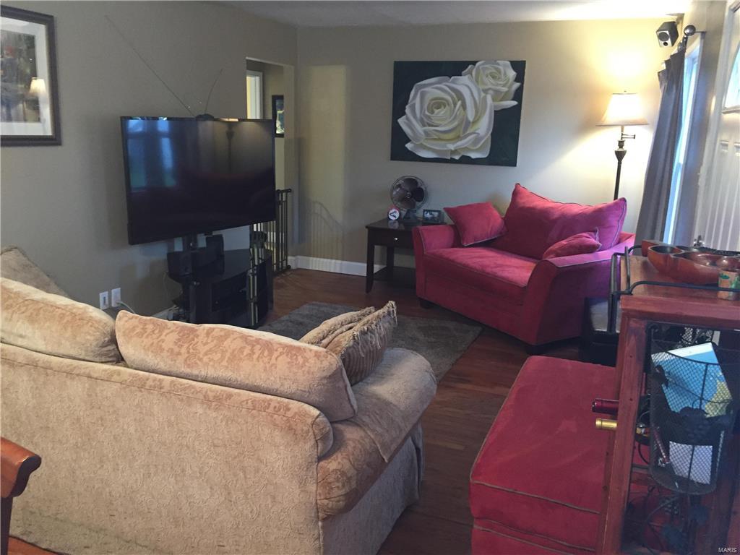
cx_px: 370
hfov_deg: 61.7
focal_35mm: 29
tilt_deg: -14.6
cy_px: 278
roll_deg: -2.5
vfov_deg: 48.2
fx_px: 620
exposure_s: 1/15
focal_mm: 4.15
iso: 250
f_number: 2.2
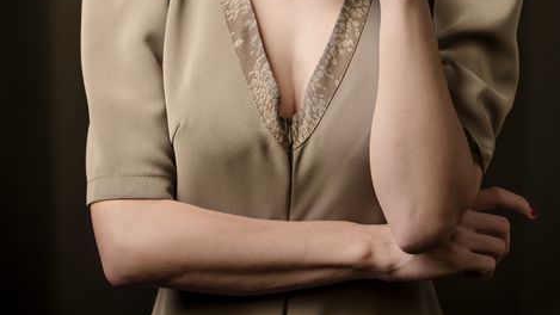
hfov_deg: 13.4
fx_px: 2391
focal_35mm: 161
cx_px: 299
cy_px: -16
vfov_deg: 7.5
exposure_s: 1/125
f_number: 3.5
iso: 400
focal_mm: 90
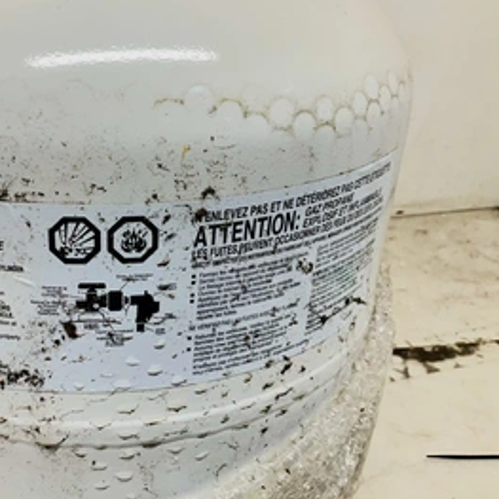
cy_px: 250
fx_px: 636
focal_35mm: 39
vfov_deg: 42.8
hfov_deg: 41.8
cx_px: 135
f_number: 1.8
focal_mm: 3
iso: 32
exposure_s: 1/120
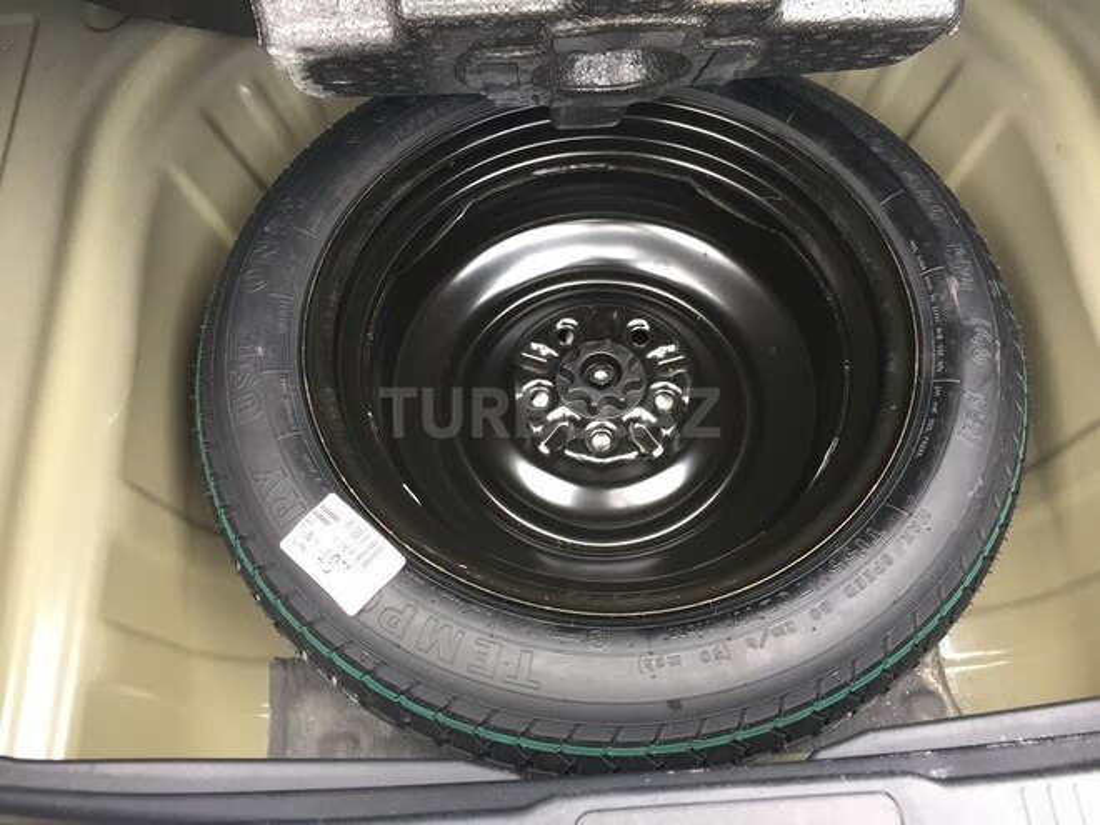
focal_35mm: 29
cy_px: 412
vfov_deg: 48.2
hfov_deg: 61.7
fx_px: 922
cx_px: 550
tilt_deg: -62.5
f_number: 2.2
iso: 40
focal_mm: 4.15
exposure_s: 1/33
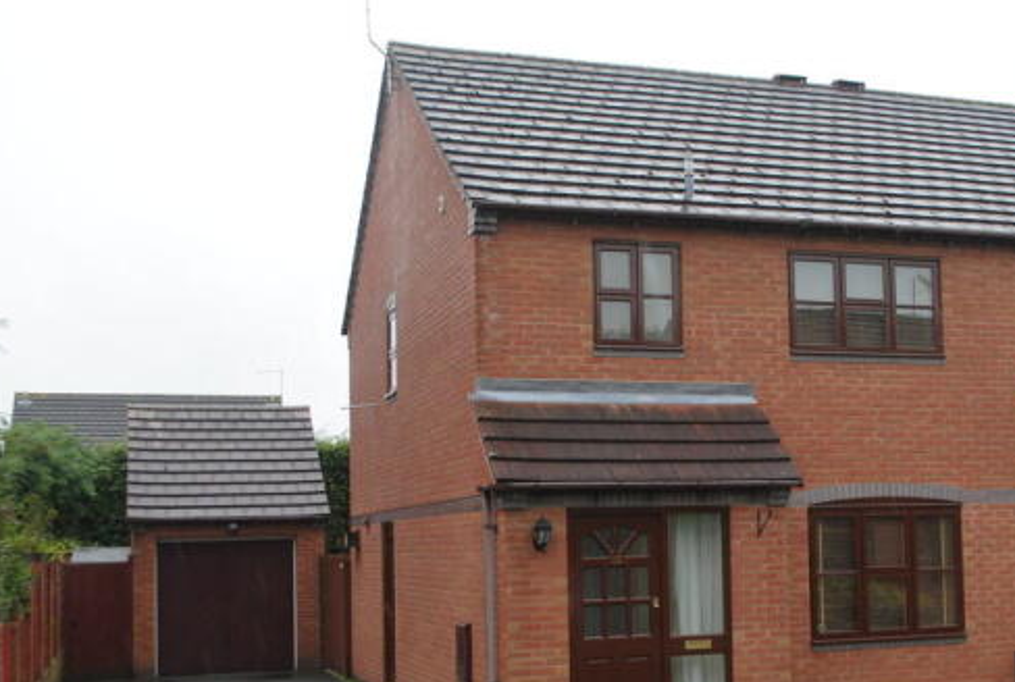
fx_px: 1357
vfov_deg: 28.1
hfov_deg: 40.6
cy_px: 429
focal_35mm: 48
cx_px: 658
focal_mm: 24
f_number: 5
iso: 100
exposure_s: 1/200
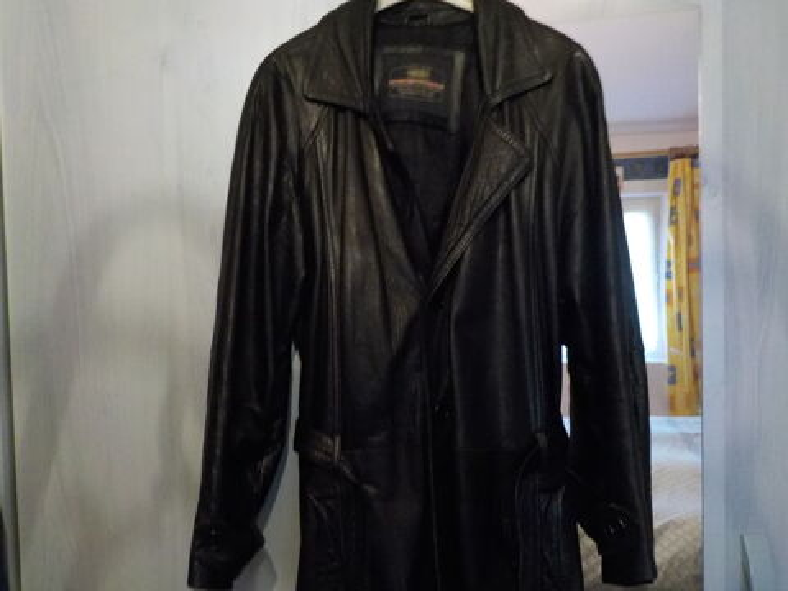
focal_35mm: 30
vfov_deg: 46.8
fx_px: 683
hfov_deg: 60.0
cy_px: 296
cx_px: 394
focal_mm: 4.1
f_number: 3.3
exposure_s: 1/15
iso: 800
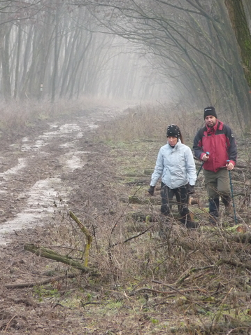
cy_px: 124
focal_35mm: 360
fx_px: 3477
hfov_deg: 4.1
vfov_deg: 5.5
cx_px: 114
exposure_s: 1/125
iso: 320
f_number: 3.7
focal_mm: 47.8
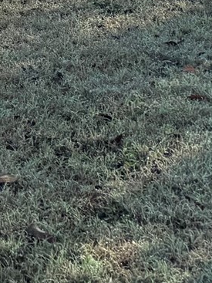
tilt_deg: -9.4
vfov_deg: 13.8
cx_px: -324
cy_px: -152
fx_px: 1095
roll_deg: -0.3
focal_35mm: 134
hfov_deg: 9.6
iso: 80
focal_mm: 6.76
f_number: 1.78
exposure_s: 1/2174
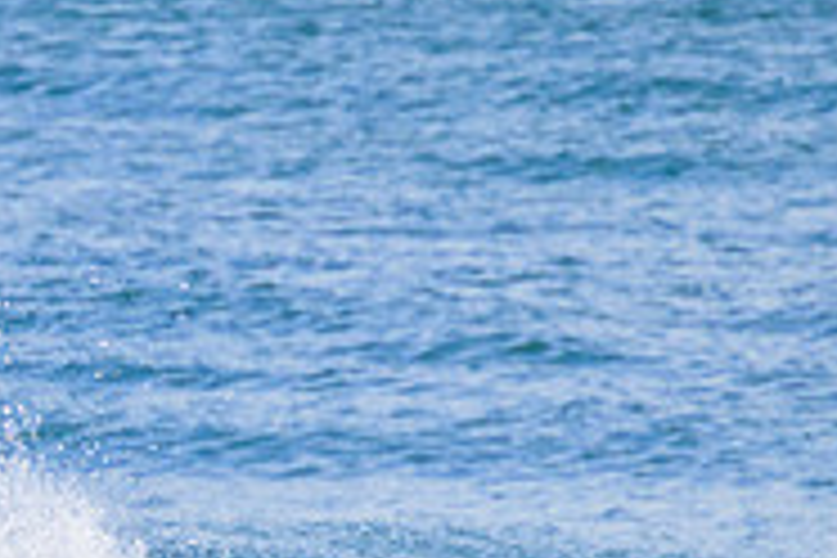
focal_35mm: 2494
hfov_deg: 0.8
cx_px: -153
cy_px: 659
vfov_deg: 0.6
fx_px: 57981
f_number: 11
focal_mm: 800
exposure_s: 1/2000
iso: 1800
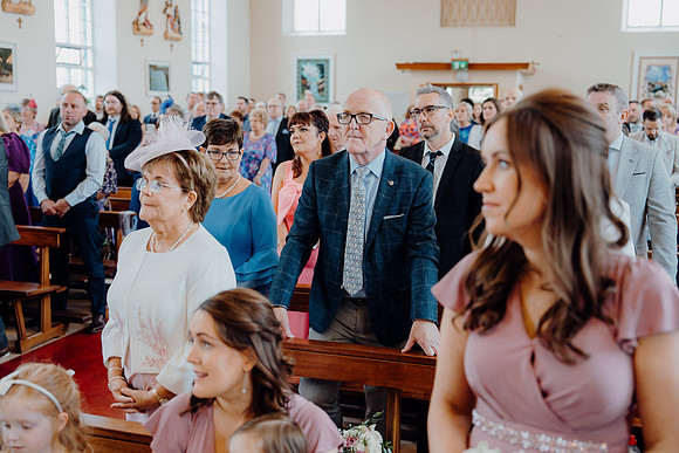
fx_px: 773
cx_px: 340
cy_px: 226
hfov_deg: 47.4
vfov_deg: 32.6
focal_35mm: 41
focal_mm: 41
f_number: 2.8
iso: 1000
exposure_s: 1/200
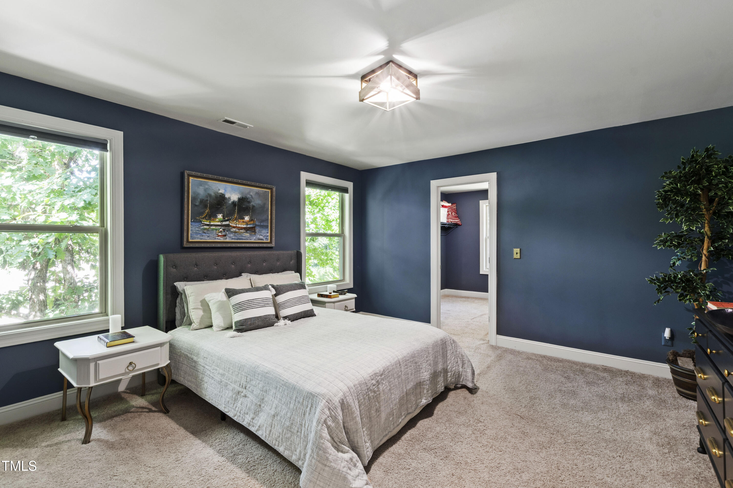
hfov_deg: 100.4
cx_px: 366
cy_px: 244
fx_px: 305
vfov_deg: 77.3
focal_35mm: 15
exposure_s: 3
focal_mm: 10
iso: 100
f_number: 8
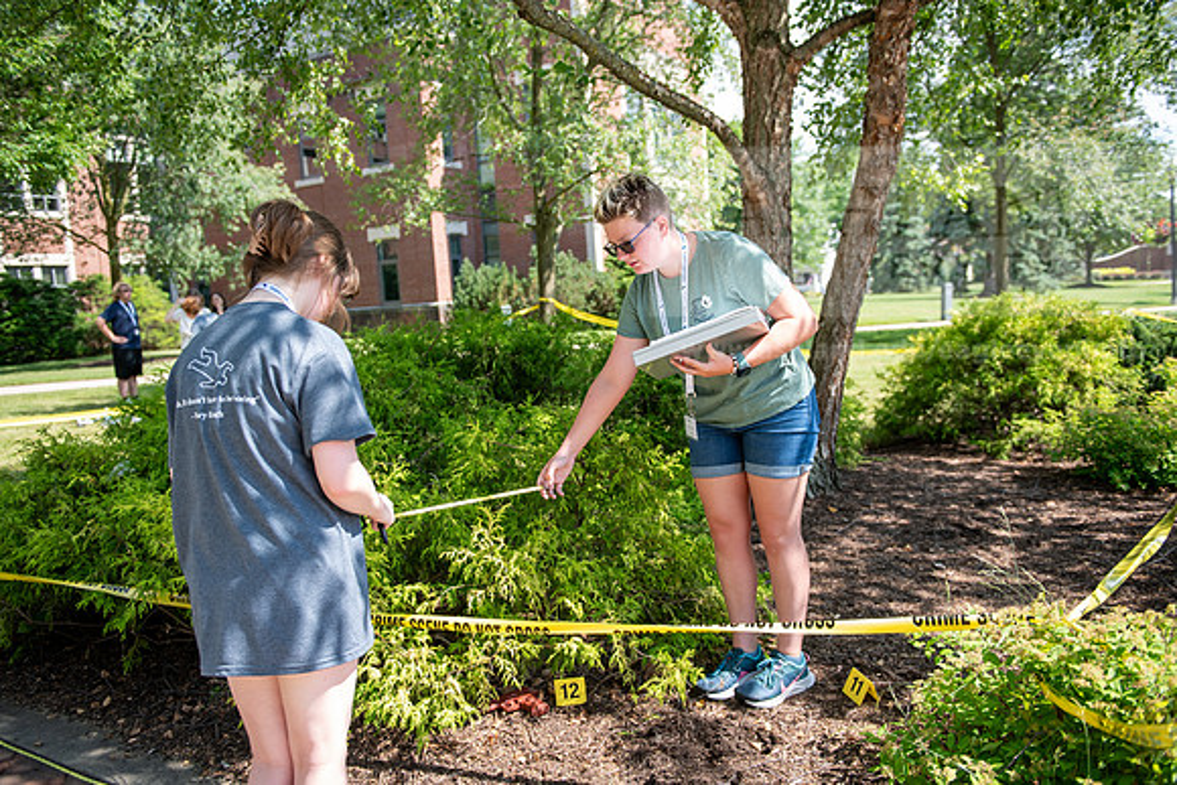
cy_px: 392
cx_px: 588
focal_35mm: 29
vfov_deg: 45.0
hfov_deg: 63.6
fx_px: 948
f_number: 3.2
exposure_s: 1/500
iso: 160
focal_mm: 29
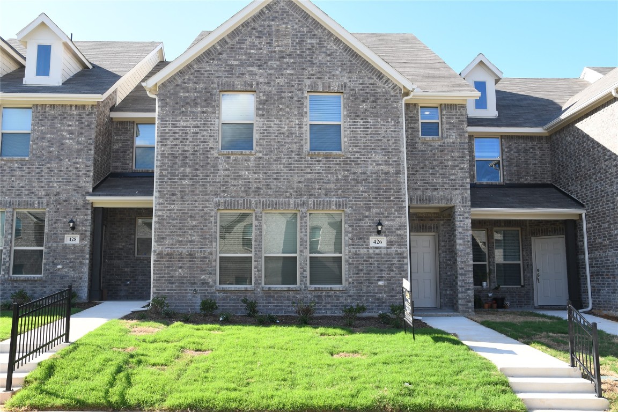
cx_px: 309
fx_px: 618
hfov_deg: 53.1
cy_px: 206
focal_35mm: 36
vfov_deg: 36.9
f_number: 13
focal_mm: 24
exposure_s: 1/60
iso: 160
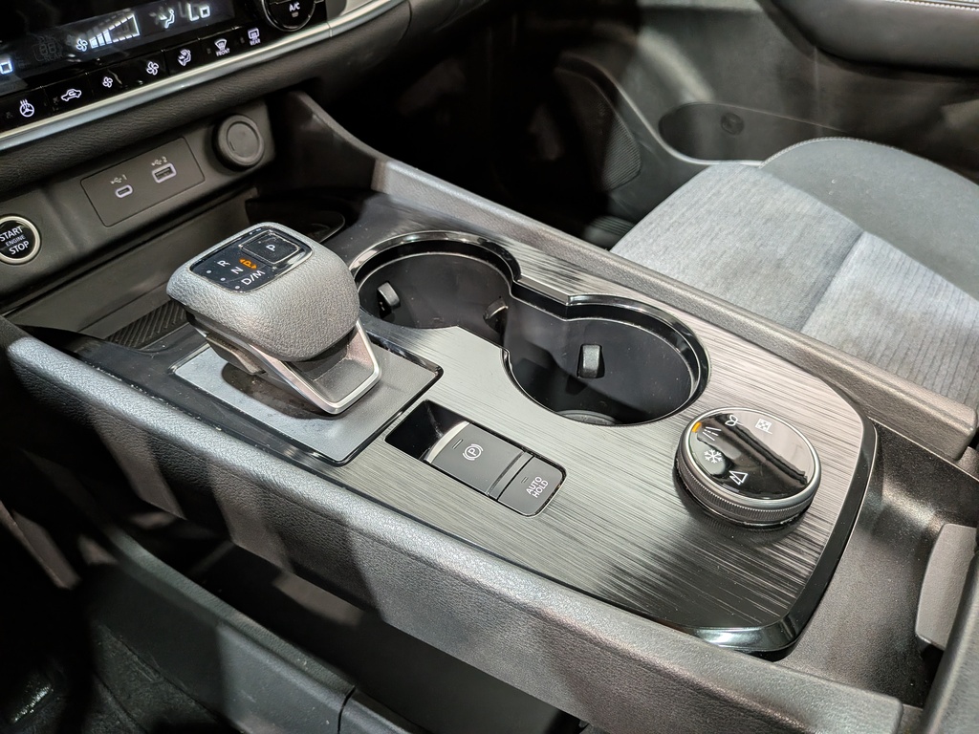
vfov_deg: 56.8
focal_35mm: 24
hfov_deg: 71.6
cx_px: 490
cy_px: 367
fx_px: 679
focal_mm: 4.53
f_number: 1.7
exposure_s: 1/20
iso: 33
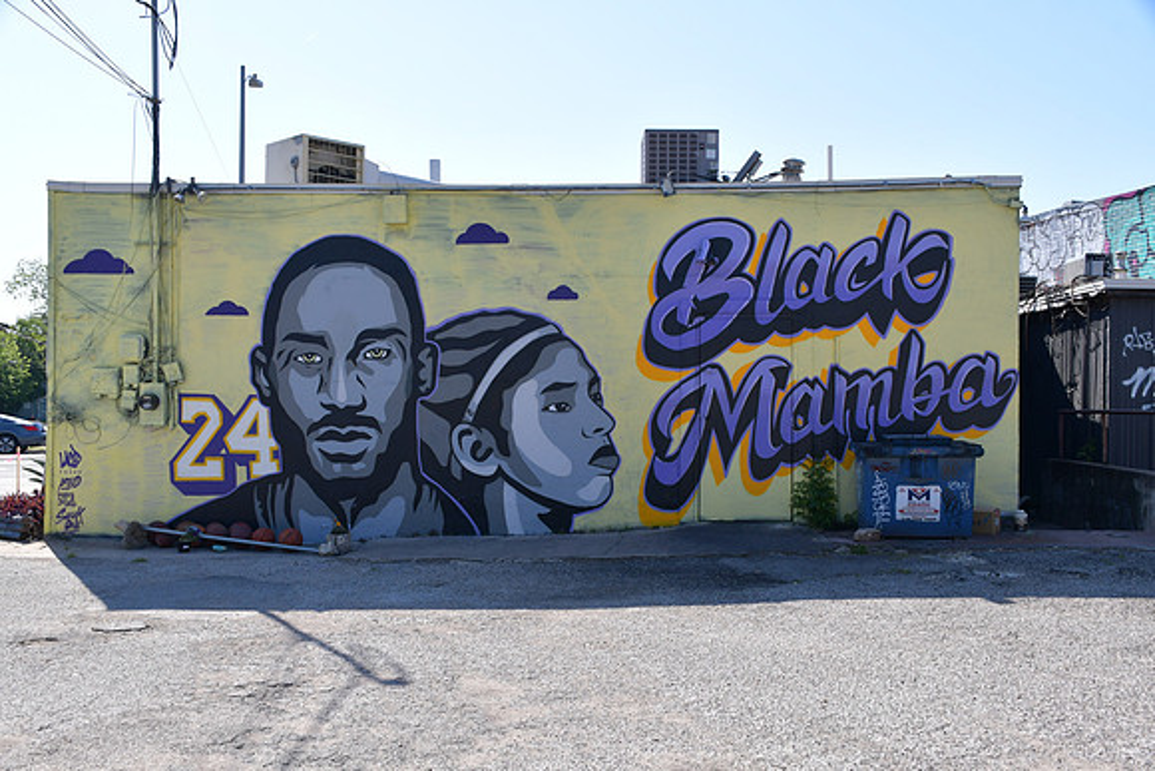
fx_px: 1251
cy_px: 386
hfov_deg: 49.5
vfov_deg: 34.2
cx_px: 578
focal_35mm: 39
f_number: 10
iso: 320
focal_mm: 26
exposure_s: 1/400
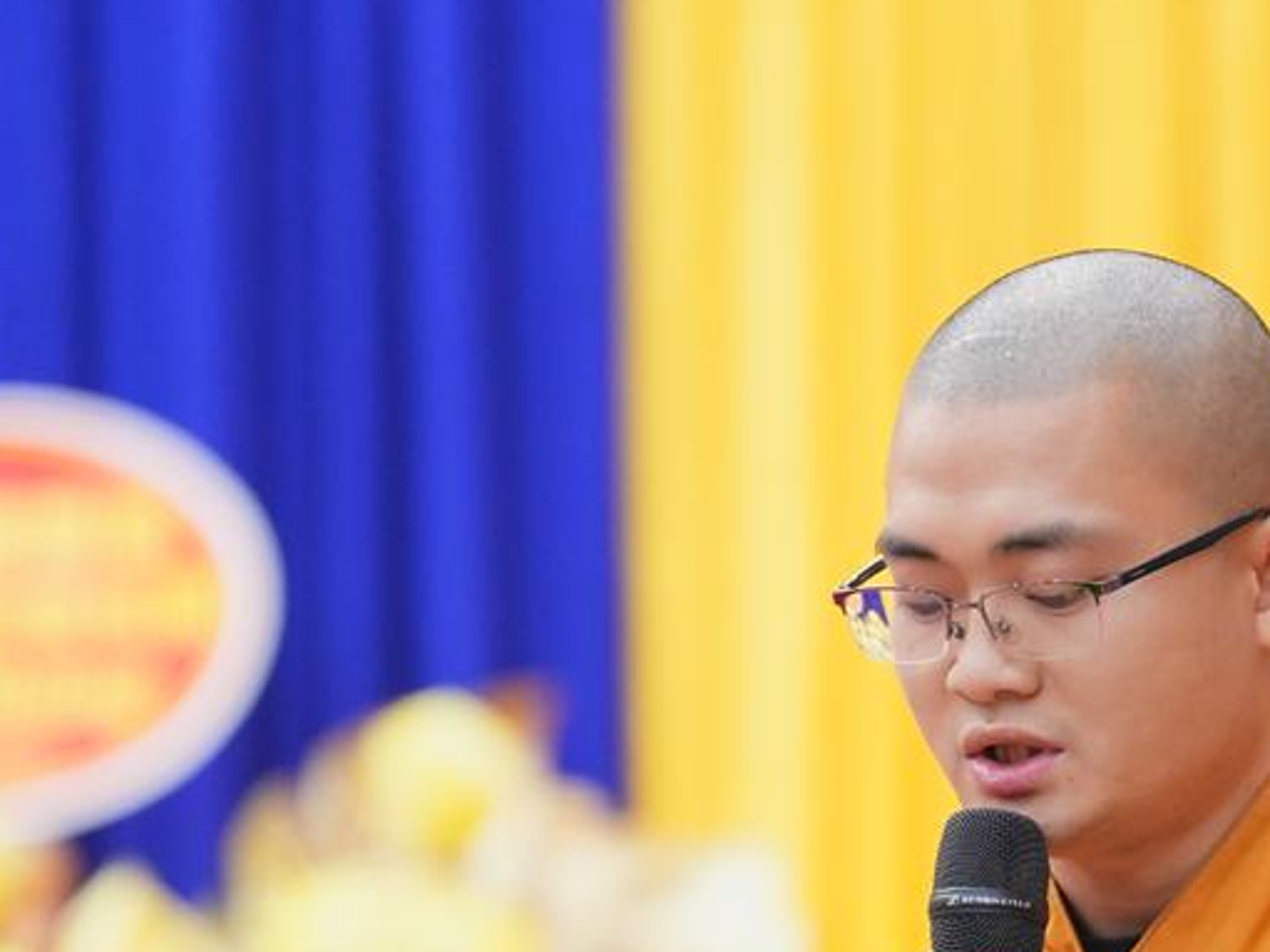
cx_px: 716
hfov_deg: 2.9
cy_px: 820
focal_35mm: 678
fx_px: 24869
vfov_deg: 2.2
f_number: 2.8
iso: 3200
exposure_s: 1/200
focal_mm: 200
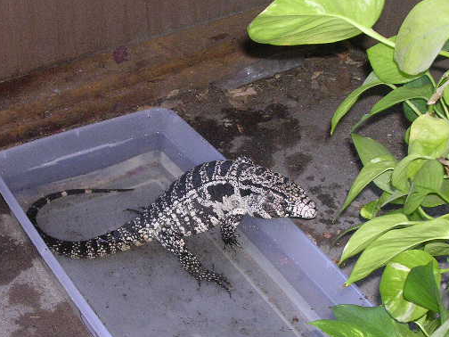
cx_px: 194
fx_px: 1103
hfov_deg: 23.0
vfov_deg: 17.3
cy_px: 203
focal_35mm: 85
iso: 394
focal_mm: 10.2
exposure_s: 1/60.1
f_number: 3.6
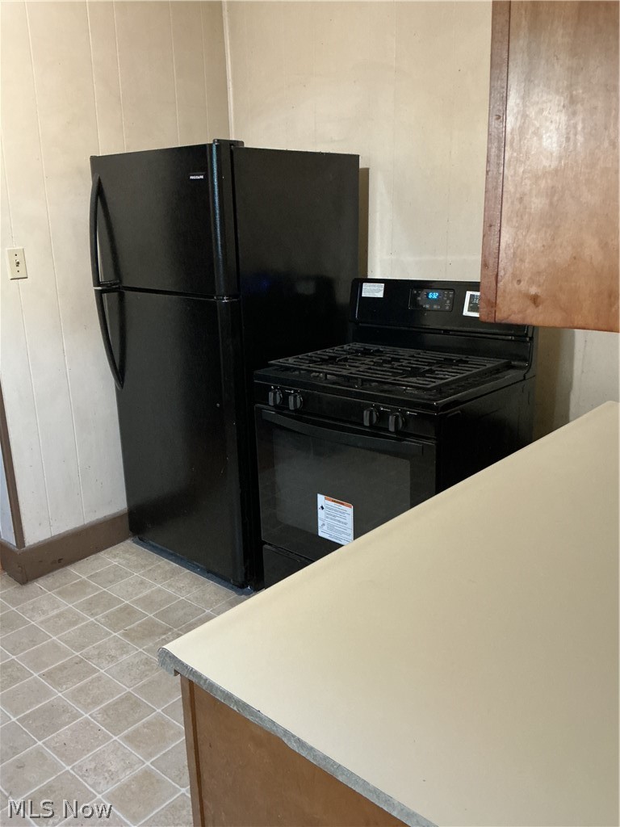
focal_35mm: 29
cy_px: 414
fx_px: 693
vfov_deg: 61.7
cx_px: 310
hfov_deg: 48.2
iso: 320
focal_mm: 3
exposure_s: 1/30
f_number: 1.8
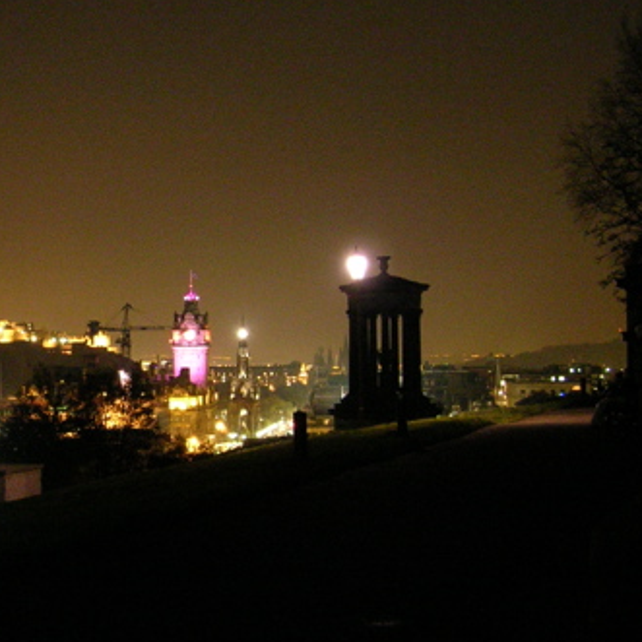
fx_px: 1364
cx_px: 33
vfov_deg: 26.5
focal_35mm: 65
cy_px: 330
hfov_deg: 25.4
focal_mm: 5.8
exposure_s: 1.5
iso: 200
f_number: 2.8
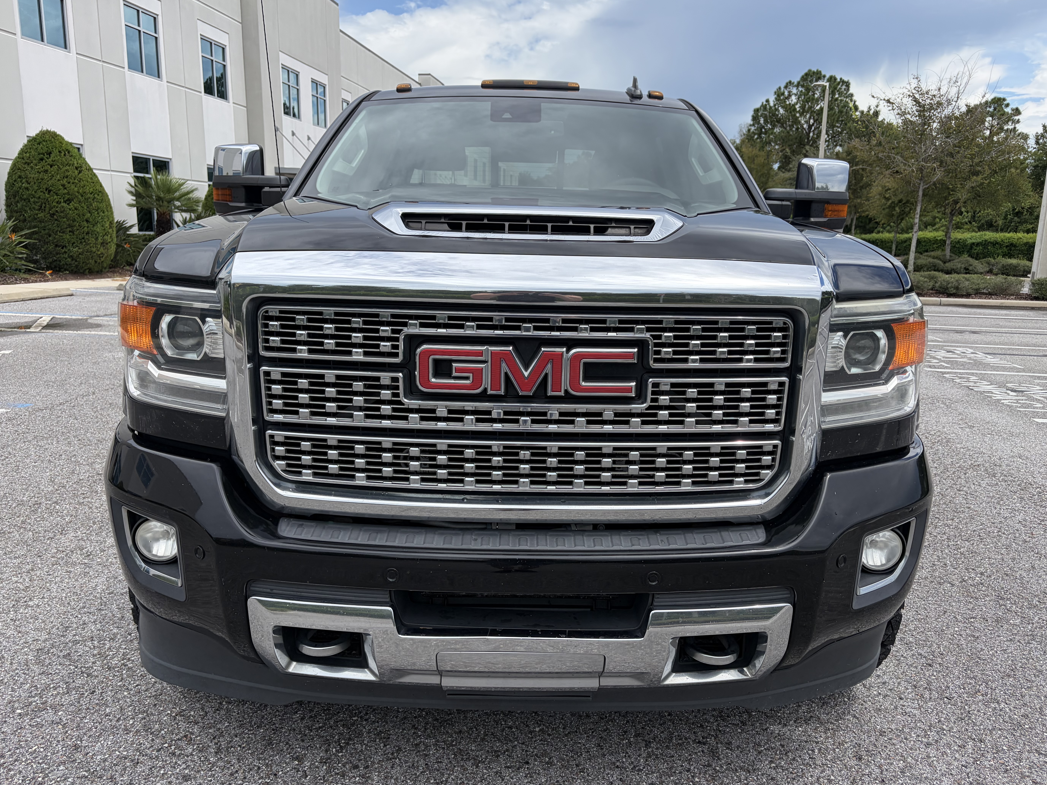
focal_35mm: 27
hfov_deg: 65.3
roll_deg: -0.9
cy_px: 400
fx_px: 817
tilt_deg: -10.7
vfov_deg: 51.4
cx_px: 531
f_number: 1.6
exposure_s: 1/2865
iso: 64
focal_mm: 5.96
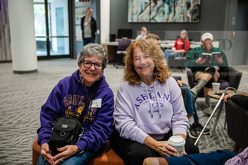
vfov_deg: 35.1
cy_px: 82
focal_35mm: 38
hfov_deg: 50.7
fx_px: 262
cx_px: 124
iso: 2500
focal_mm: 38
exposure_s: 1/200
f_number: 2.8
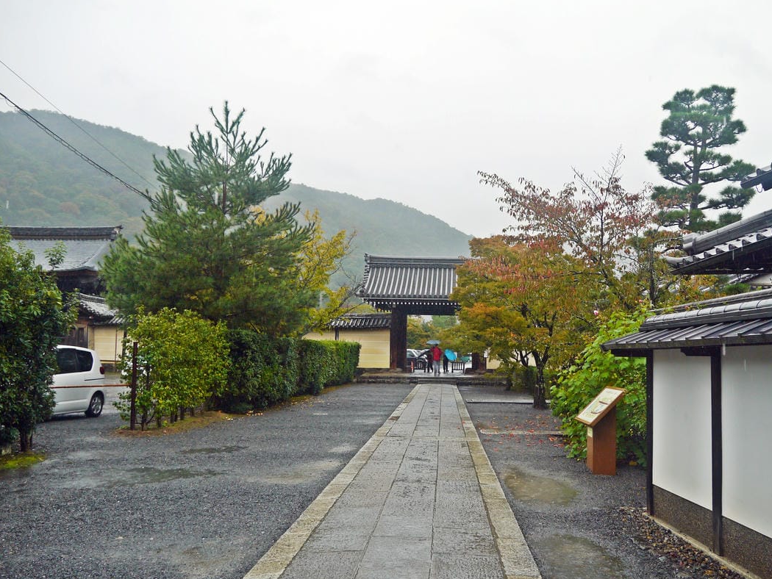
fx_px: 714
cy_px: 301
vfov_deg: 44.2
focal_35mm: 32
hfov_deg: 56.6
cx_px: 439
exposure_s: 1/200
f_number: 4.5
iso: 160
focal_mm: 14
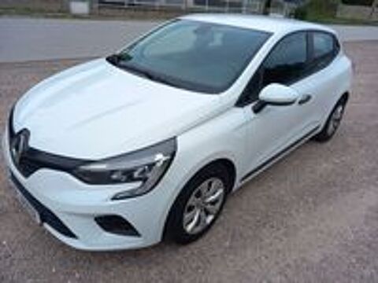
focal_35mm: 25
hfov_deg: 69.4
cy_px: 142
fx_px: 273
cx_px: 189
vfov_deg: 54.9
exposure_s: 1/372
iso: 25
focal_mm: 4.6
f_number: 2
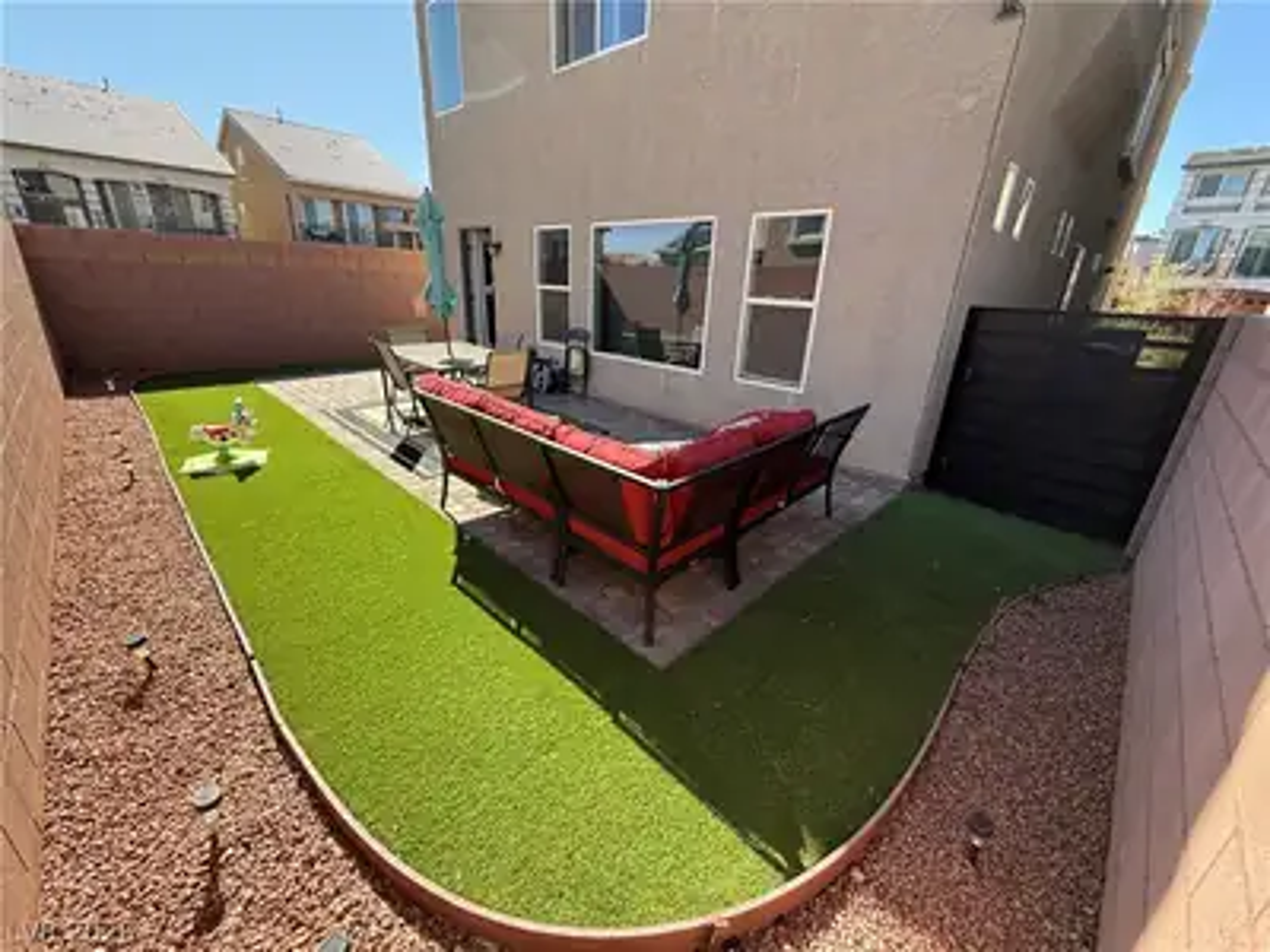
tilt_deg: -20.2
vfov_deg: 85.7
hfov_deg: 102.1
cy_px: 476
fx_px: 514
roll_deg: -2.6
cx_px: 635
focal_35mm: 14
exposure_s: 1/461
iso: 64
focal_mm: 2.22
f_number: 2.2
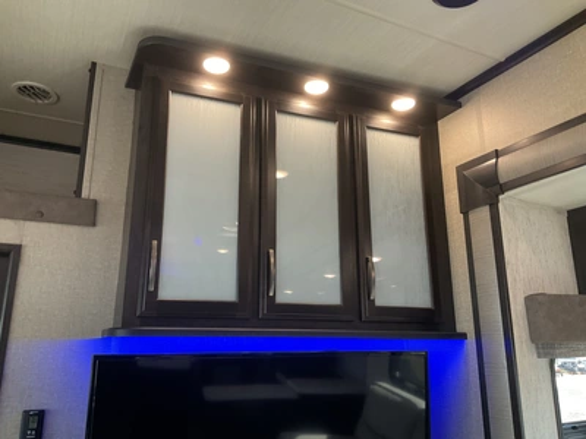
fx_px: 491
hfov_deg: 61.7
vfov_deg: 48.2
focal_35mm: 29
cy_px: 220
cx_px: 293
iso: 80
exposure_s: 1/50
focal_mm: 3
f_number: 1.8
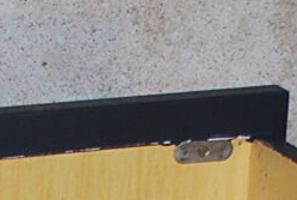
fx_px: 2314
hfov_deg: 7.1
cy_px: 741
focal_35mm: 280
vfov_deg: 4.6
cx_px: -254
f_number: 4.2
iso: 200
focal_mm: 24
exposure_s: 1/60
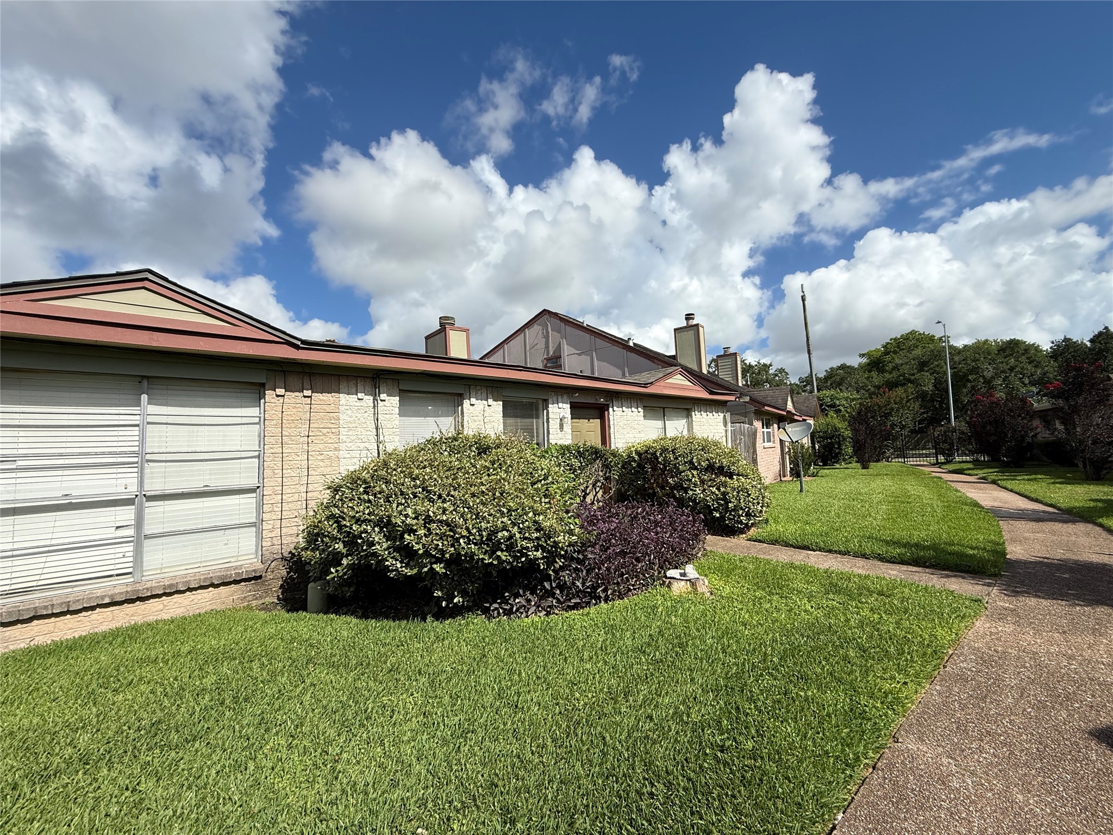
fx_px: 450
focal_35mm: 14
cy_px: 418
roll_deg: +1.4
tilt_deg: +4.5
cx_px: 556
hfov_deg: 102.1
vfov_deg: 85.7
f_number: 2.2
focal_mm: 2.22
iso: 50
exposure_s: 1/2717
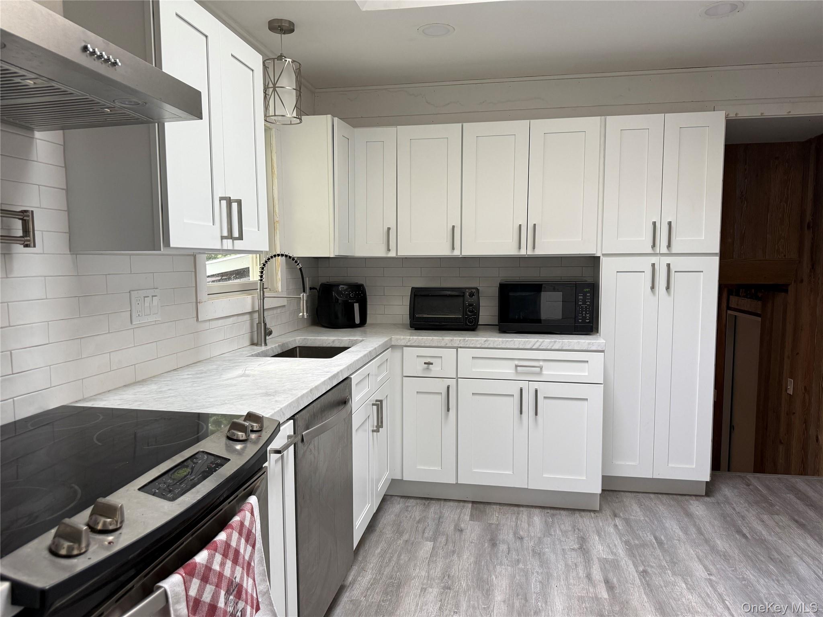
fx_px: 571
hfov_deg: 71.6
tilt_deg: -5.2
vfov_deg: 56.8
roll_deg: +0.2
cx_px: 412
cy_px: 308
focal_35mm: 24
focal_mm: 6.76
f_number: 1.78
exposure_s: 1/88
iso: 200
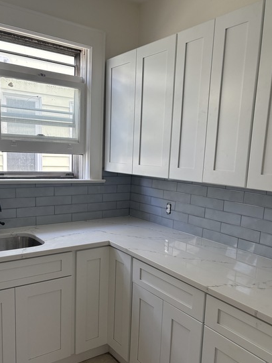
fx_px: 336
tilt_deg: -10.9
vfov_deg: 56.5
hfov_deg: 44.1
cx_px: 123
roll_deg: -2.5
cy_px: 213
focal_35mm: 32
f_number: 1.6
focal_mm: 5.96
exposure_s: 1/121
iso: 100
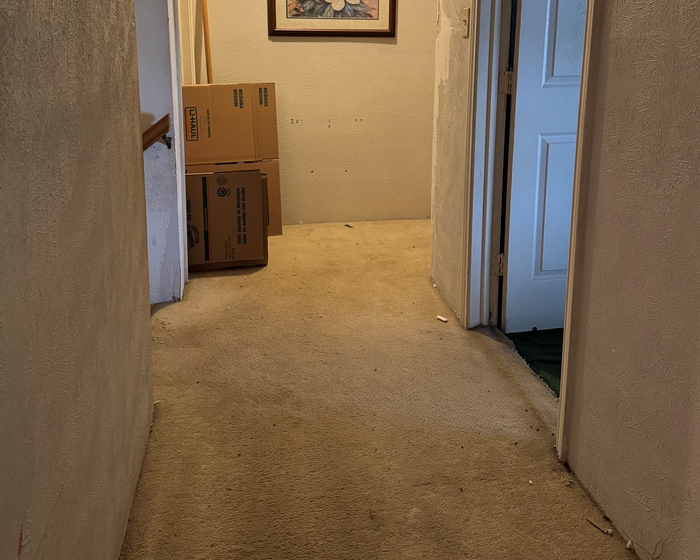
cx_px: 350
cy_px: 151
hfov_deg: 55.7
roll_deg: +0.6
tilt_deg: -10.2
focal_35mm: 32
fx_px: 663
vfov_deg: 44.5
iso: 640
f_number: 1.78
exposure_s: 1/60
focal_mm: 6.76
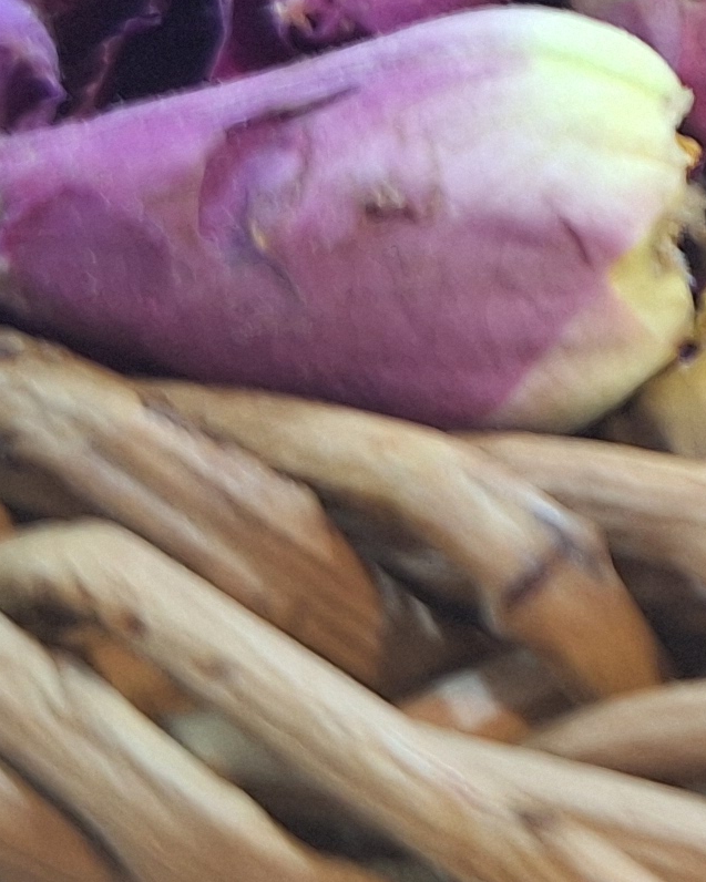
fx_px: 3003
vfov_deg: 15.7
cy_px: -319
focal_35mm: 115
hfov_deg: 11.2
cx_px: 1687
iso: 320
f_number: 1.8
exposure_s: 1/25
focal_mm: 5.54
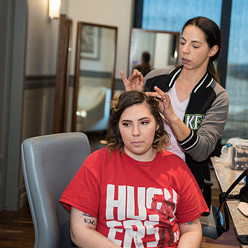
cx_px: 150
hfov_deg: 24.3
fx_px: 575
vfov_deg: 24.3
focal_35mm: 71
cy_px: 116
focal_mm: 48
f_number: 2.8
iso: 400
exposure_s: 1/100
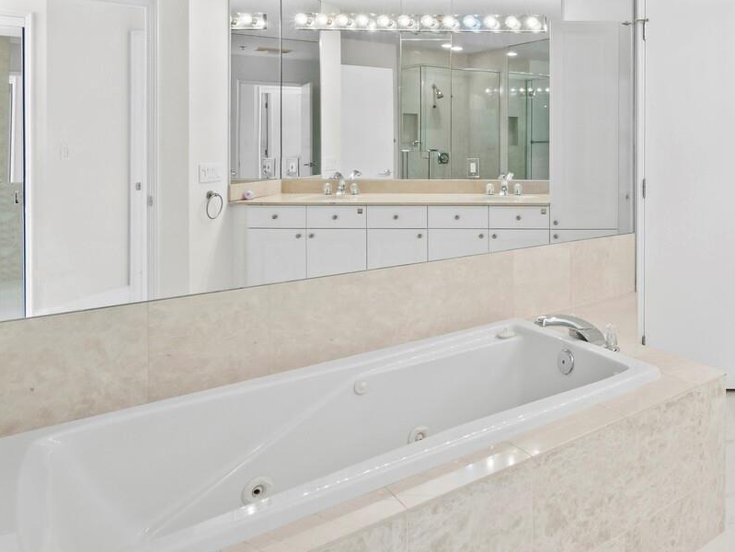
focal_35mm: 28
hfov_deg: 56.5
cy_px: 138
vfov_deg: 47.9
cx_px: 634
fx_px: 595
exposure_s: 1/2.5
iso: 400
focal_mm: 7
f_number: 11
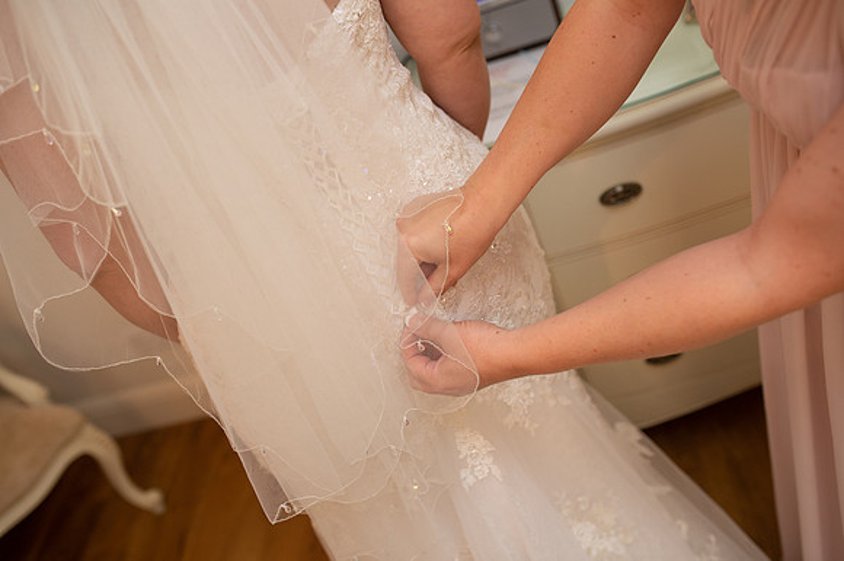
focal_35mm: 35
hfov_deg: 54.5
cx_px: 422
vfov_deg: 37.8
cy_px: 280
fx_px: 820
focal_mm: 35
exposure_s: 1/100
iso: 640
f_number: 2.8
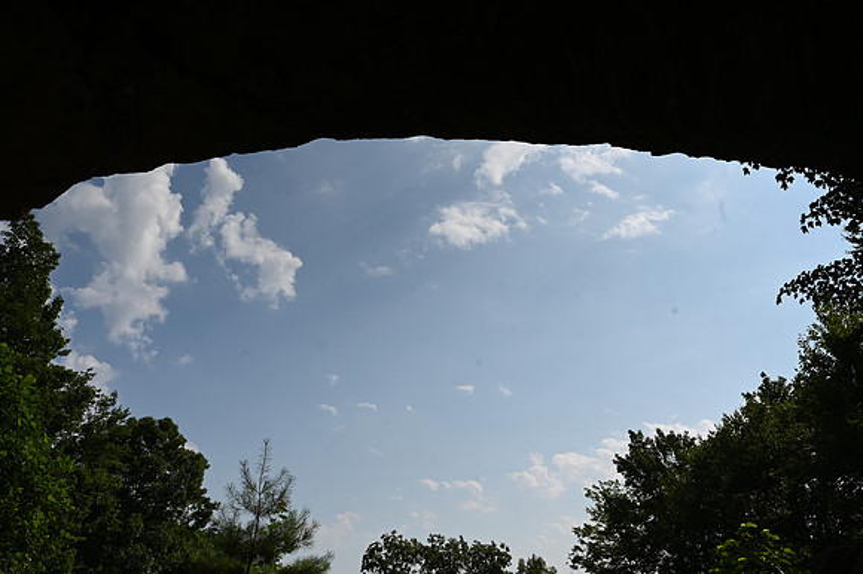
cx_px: 432
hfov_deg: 65.5
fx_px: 671
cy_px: 287
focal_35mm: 28
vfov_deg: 46.4
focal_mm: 28
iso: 1000
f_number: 10
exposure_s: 1/6400
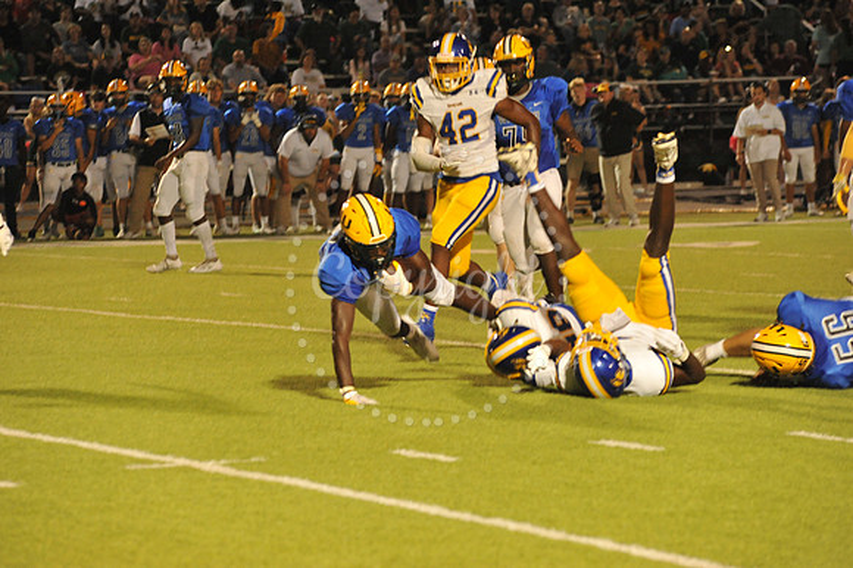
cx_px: 426
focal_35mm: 200
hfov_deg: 10.3
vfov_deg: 6.9
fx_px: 4736
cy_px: 284
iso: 5000
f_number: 5.6
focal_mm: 200
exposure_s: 1/200
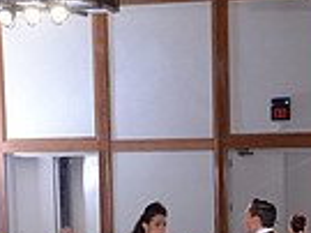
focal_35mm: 132
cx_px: 340
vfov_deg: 10.5
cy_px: 418
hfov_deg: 14.6
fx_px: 1185
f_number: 5.6
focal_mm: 32
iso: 1250
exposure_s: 1/250
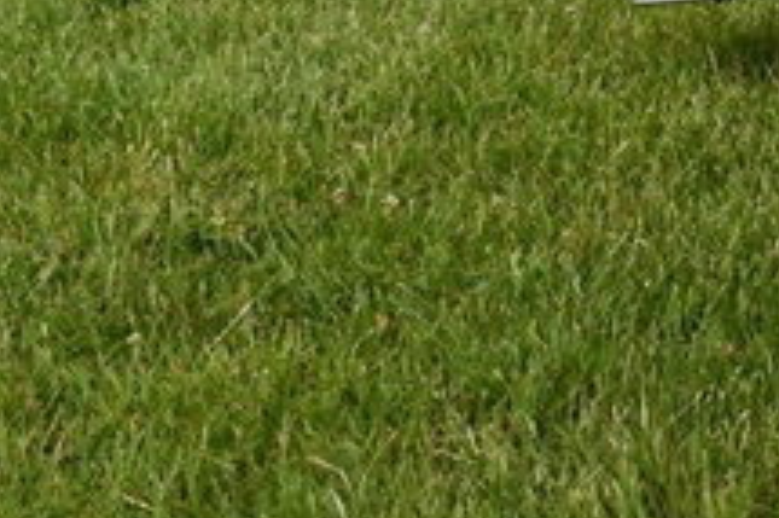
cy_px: -237
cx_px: 1402
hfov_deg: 12.9
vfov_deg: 9.3
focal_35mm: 144
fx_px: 3114
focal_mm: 26
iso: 800
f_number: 13
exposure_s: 1/640
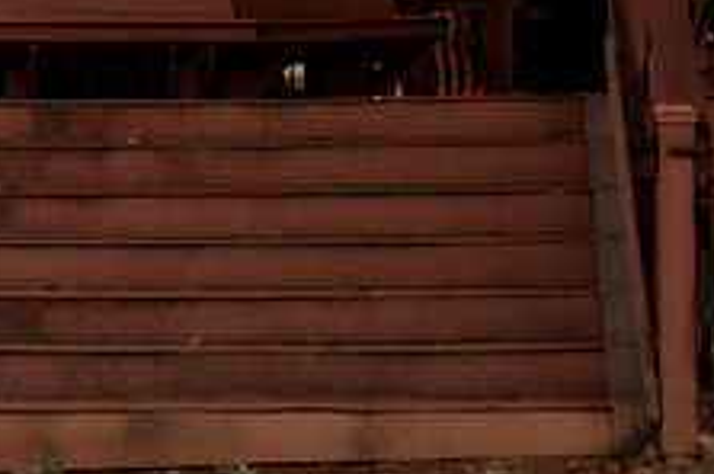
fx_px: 3228
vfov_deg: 8.3
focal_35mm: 163
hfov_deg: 12.2
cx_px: -222
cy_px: -171
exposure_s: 1/1000
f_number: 1.4
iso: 250
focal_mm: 50
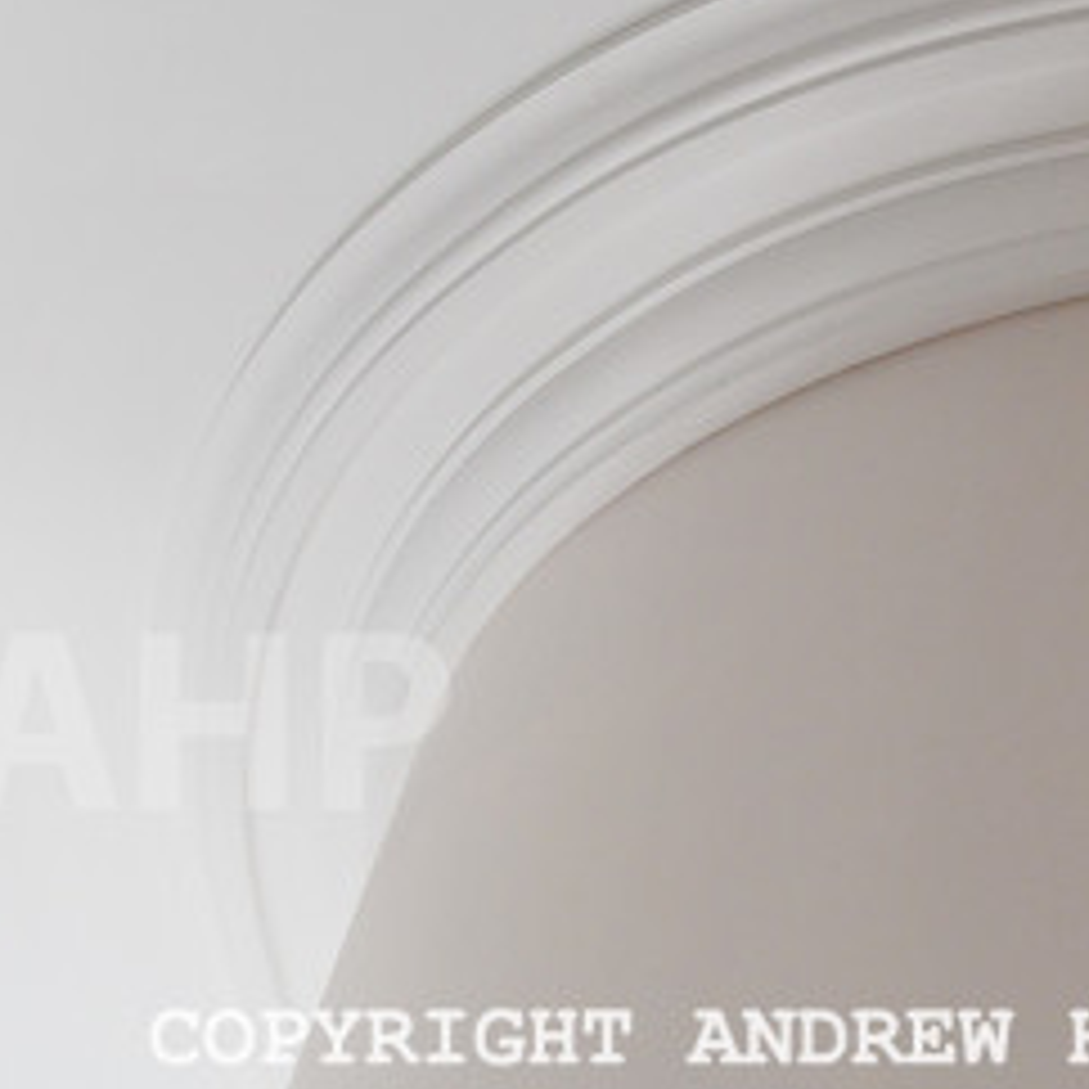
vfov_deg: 31.5
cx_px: 1066
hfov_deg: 30.2
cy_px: 236
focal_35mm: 53
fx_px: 1886
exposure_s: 1/1250
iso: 500
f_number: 3.5
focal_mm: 26
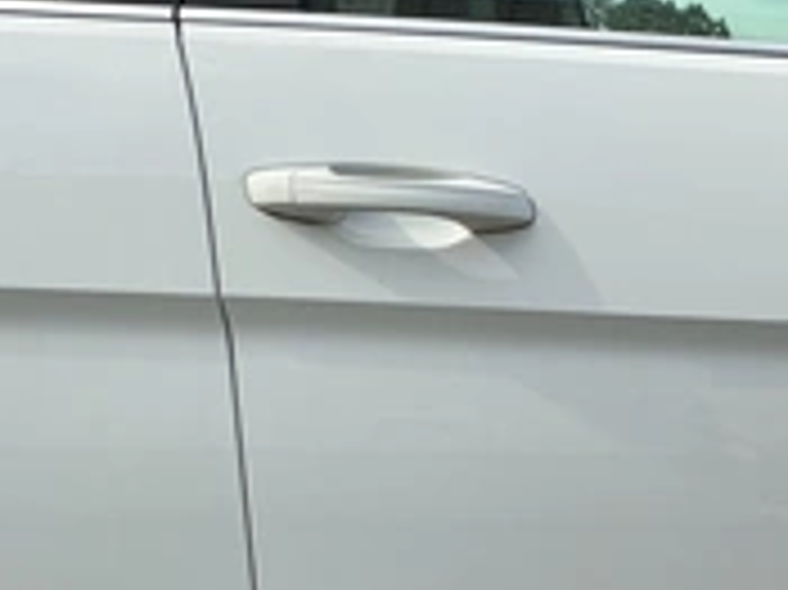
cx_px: 865
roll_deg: +0.0
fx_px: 1456
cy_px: 522
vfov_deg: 22.4
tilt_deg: -13.4
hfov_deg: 27.7
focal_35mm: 64
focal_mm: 3
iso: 25
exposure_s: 1/1055
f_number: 1.8
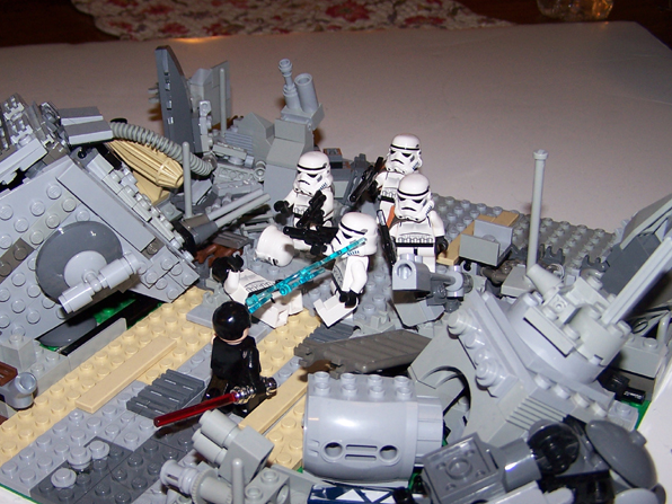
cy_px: 295
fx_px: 990
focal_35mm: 51
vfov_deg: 28.5
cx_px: 282
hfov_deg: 37.4
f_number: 2.8
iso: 80
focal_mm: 6.3
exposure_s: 1/60
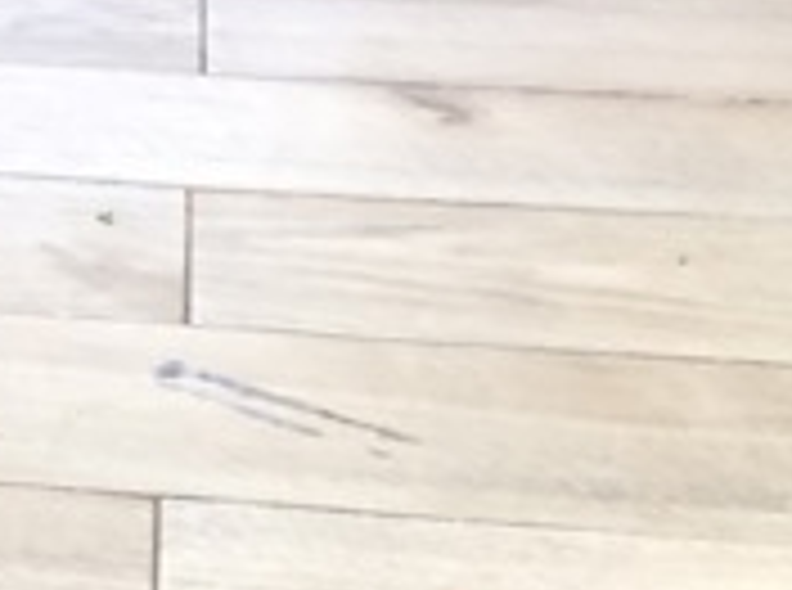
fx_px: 2327
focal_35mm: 102
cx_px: -500
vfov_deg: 13.2
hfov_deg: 16.9
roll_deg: +1.8
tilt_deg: -40.7
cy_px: 1020
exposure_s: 1/15
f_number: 1.8
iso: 50
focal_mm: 4
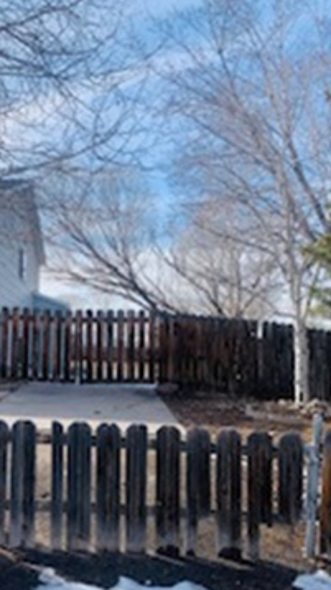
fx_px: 594
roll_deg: +0.5
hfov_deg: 30.9
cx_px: 109
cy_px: 376
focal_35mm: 38
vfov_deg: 52.1
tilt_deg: +1.0
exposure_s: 1/1585
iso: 25
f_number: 1.8
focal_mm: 4.25
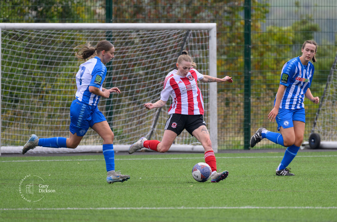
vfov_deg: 2.2
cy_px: 150
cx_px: 207
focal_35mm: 614
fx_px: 5729
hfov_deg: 3.4
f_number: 5.6
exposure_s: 1/1250
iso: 1400
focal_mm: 400
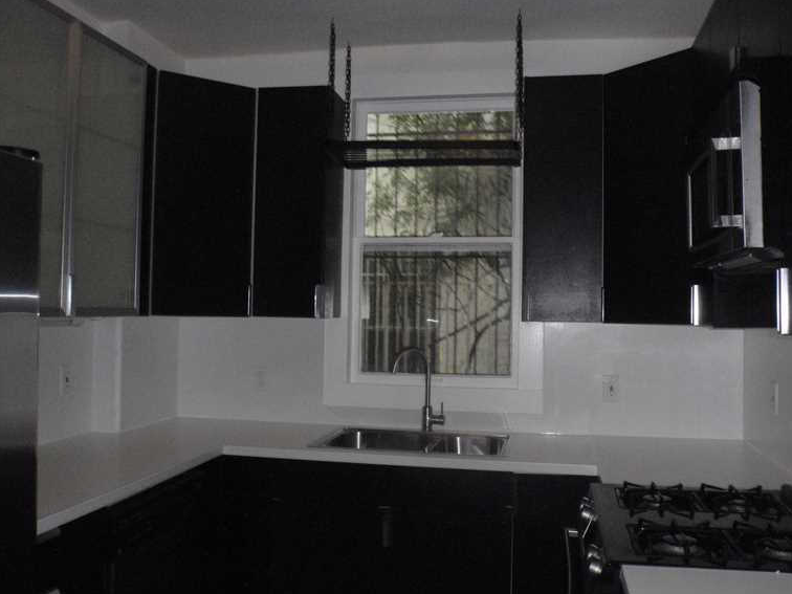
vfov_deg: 39.7
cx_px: 410
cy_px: 291
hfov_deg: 51.3
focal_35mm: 36
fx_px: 824
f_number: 9
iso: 640
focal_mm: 6.07
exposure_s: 1/80
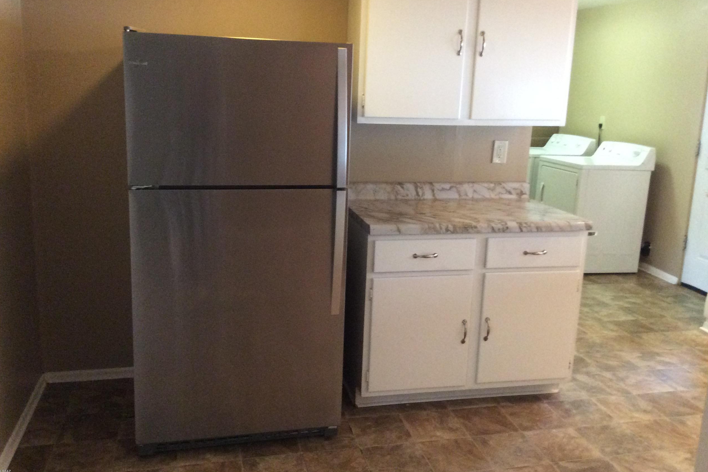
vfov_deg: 38.9
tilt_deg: -13.1
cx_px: 346
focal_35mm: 34
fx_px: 669
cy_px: 218
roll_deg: -3.5
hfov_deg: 55.8
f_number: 2.4
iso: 250
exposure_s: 1/20
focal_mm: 3.3
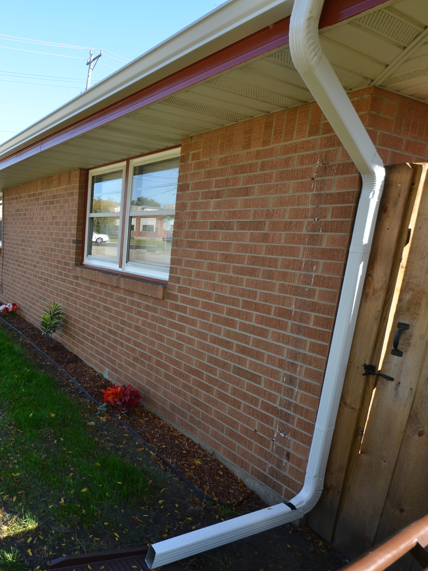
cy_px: 288
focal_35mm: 22
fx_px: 363
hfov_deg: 54.2
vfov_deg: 76.4
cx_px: 52
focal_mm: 10
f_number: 6.3
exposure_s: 1/160
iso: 200
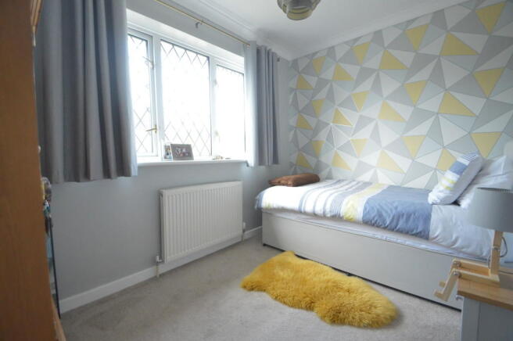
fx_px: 214
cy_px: 170
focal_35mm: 15
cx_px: 256
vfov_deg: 77.2
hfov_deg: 100.4
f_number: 3.5
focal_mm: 10
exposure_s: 1/320
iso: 3200
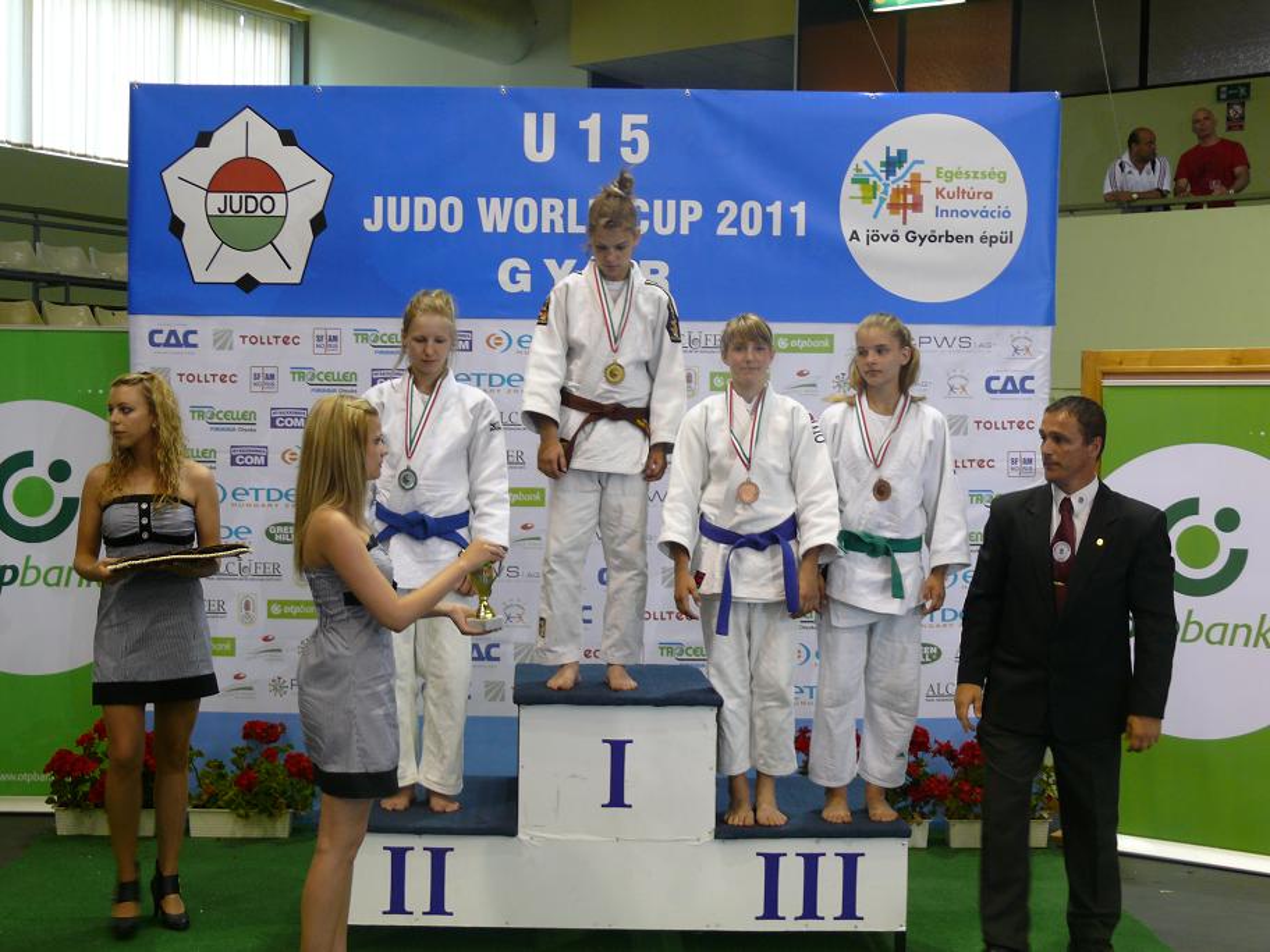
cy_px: 476
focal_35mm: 48
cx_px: 635
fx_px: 1761
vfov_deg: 30.3
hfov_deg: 39.7
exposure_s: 1/30
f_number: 3.2
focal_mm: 10.2
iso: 125
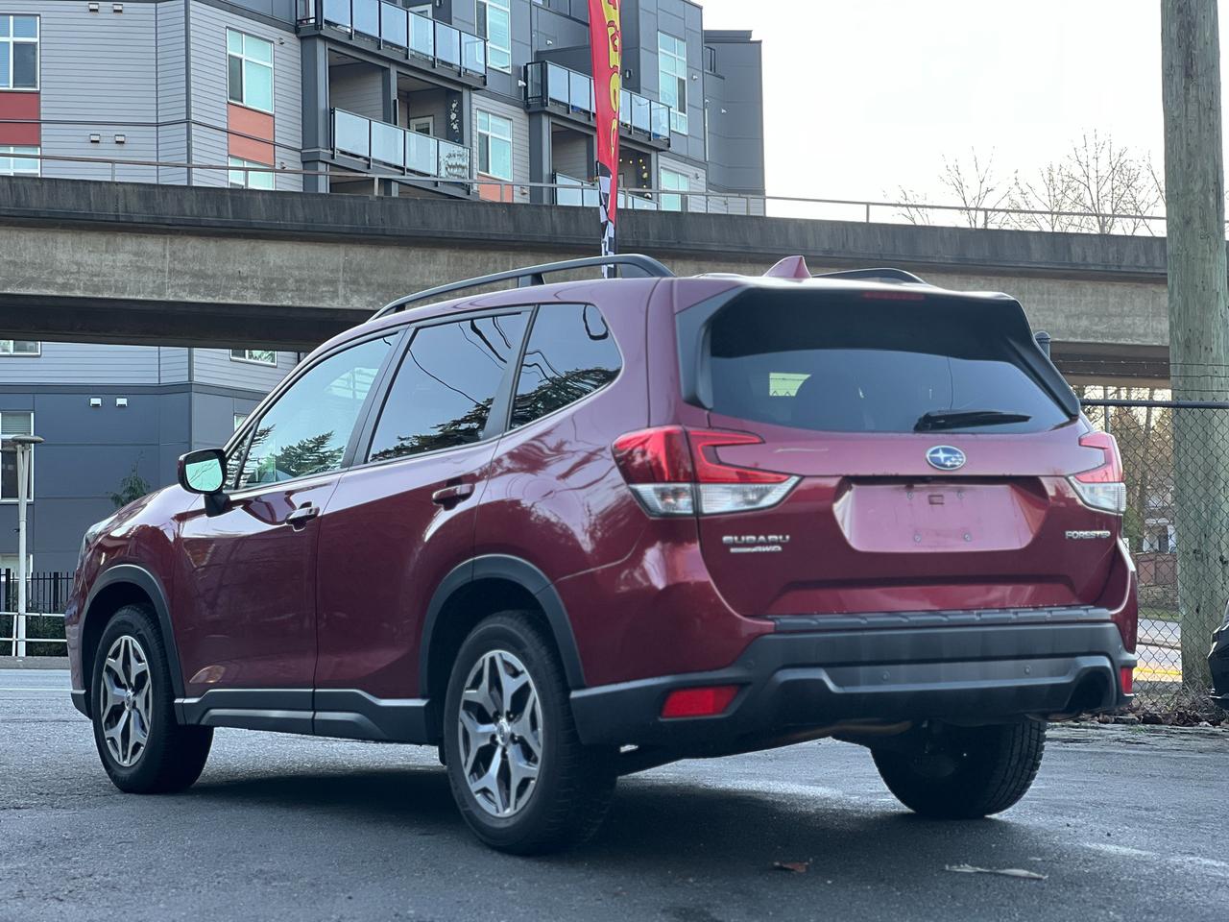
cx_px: 614
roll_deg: +0.9
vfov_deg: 19.1
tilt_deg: +5.0
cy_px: 461
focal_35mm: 77
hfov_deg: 25.3
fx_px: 2734
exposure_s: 1/121
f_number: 2.8
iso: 80
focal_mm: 9
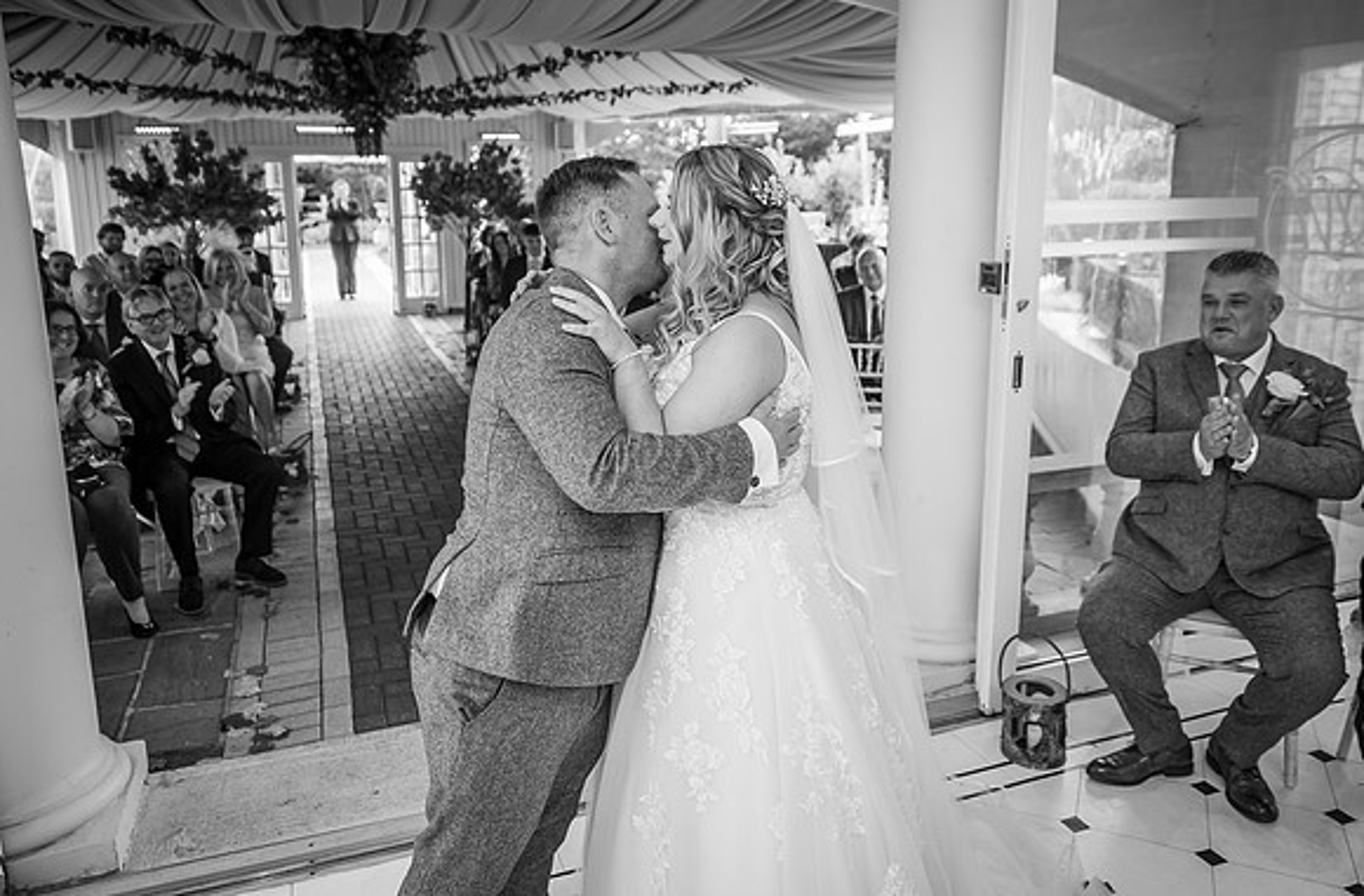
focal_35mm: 28
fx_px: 1046
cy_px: 374
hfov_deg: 66.2
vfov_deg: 46.2
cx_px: 676
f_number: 2.8
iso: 125
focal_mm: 24
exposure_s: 1/100
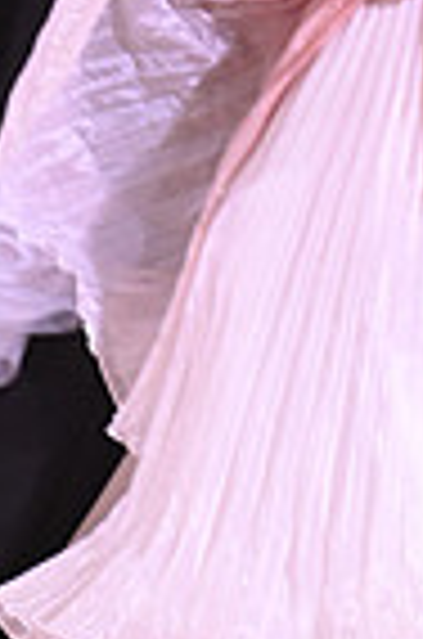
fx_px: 10520
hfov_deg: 2.3
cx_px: 362
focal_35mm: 594
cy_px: -234
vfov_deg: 3.5
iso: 2500
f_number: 5
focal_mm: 145
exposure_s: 1/320
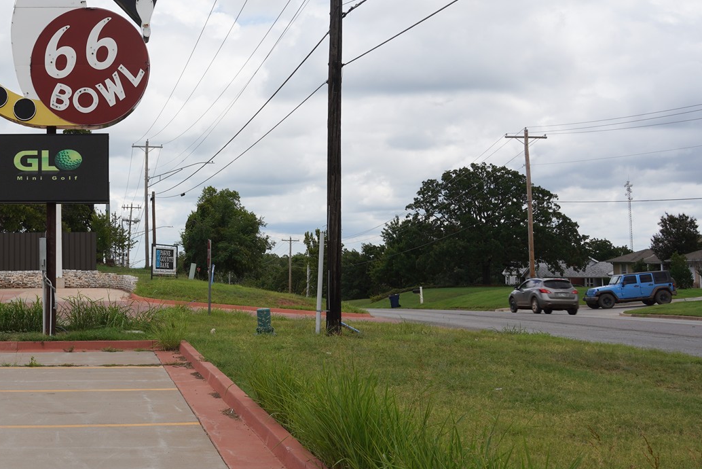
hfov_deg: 32.5
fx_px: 1131
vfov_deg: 23.3
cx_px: 50
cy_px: 149
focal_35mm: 58
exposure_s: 1/100
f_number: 16
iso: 100
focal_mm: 30
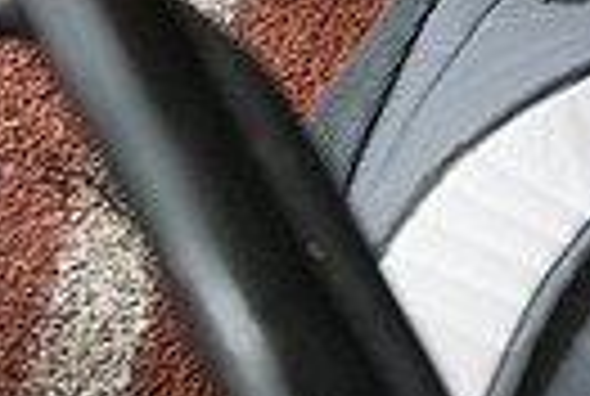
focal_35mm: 106
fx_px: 1741
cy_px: -286
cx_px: 1031
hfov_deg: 16.4
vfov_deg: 12.1
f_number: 3.2
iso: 3200
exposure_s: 1/100
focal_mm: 24
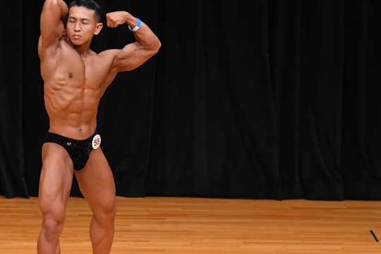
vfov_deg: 3.3
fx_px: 4359
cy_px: 149
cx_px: 109
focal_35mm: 412
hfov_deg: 5.0
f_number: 5.6
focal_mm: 190
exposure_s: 1/400
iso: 3200
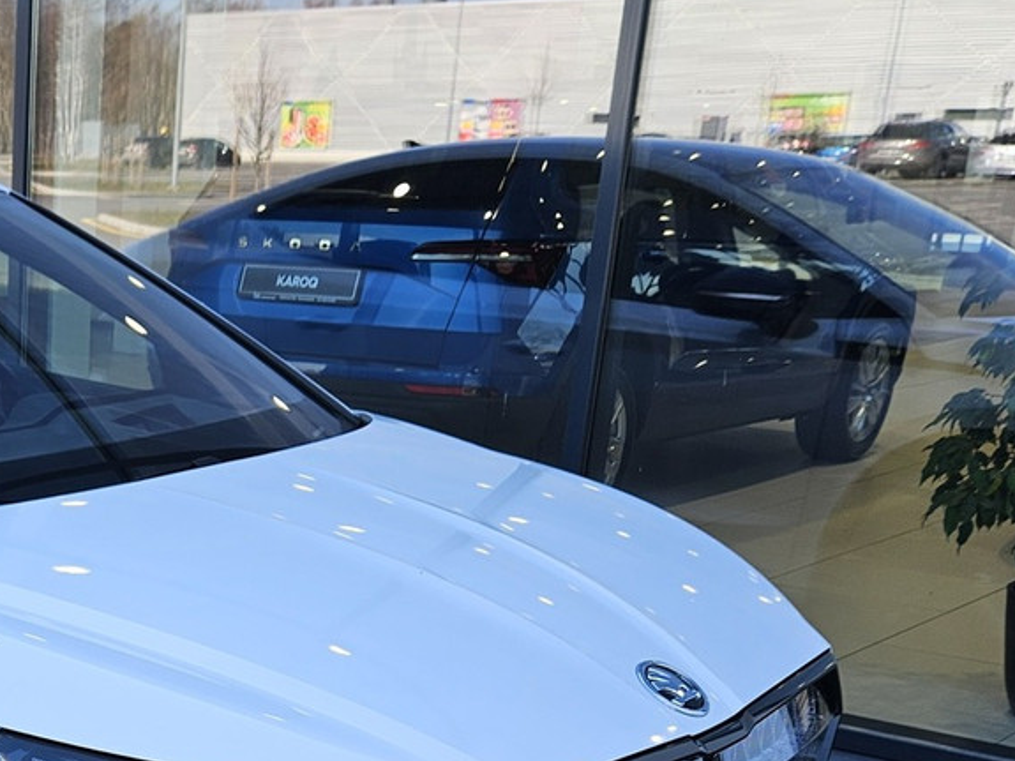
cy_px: 818
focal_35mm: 64
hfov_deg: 28.1
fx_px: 1876
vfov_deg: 21.8
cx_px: -39
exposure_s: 1/289
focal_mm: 5.4
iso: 25
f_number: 1.8
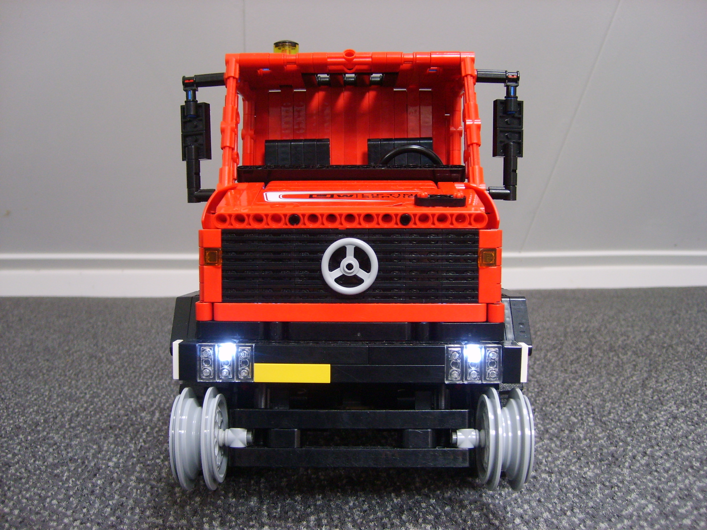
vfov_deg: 40.7
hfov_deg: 52.6
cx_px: 354
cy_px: 265
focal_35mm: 35
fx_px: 715
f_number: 2.8
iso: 139
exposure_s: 1/8
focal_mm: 5.8
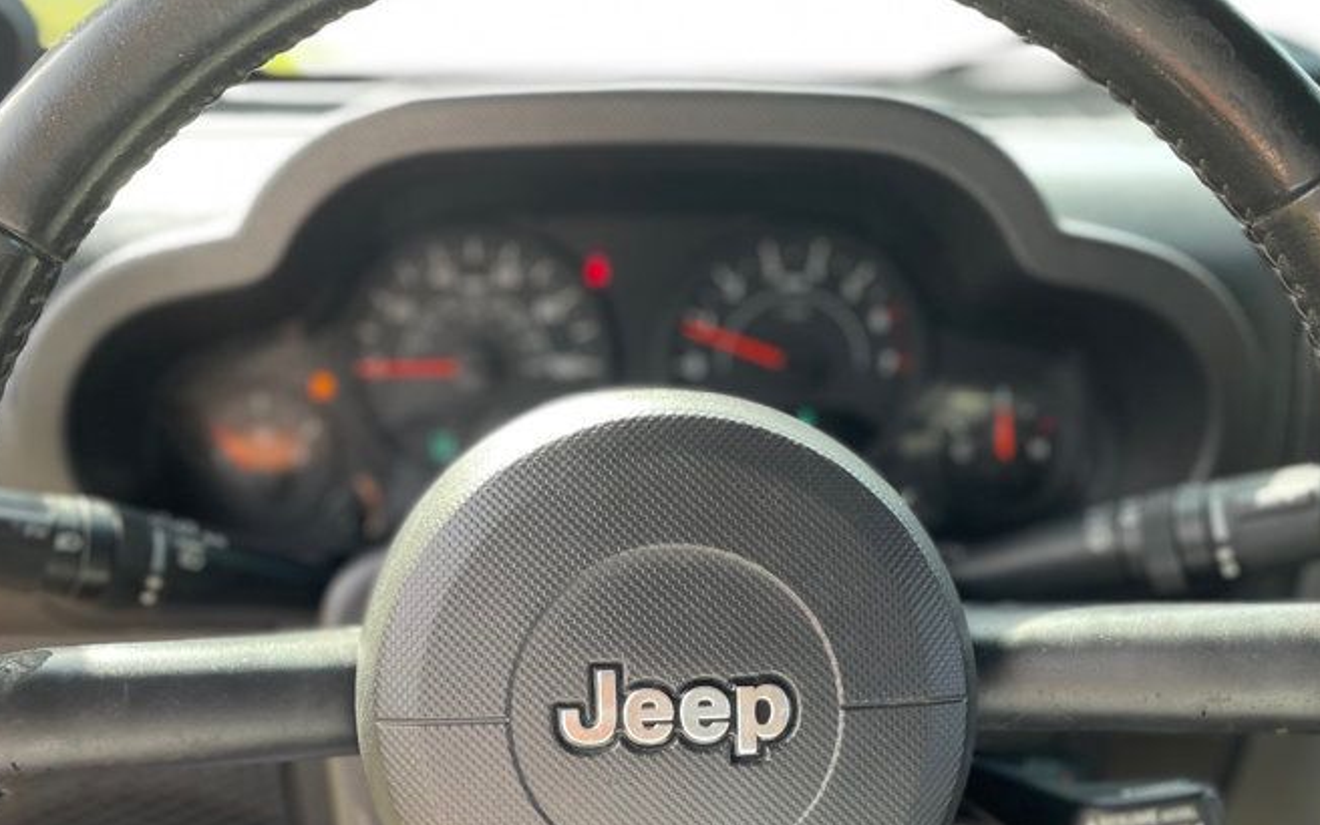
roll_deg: -5.2
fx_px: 1547
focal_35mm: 43
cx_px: 598
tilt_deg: -27.7
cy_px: 642
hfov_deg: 46.2
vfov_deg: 29.3
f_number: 1.6
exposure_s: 1/121
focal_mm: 4.2
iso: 32
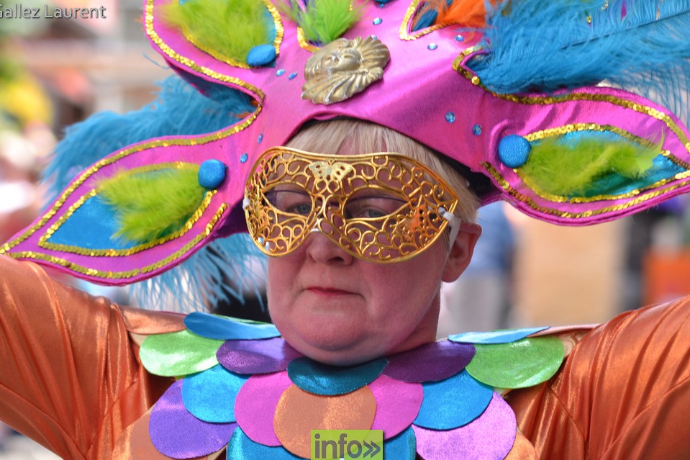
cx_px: 347
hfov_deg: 13.1
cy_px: 242
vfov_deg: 8.7
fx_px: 3008
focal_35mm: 157
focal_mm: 98
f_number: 4.5
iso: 200
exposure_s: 1/250
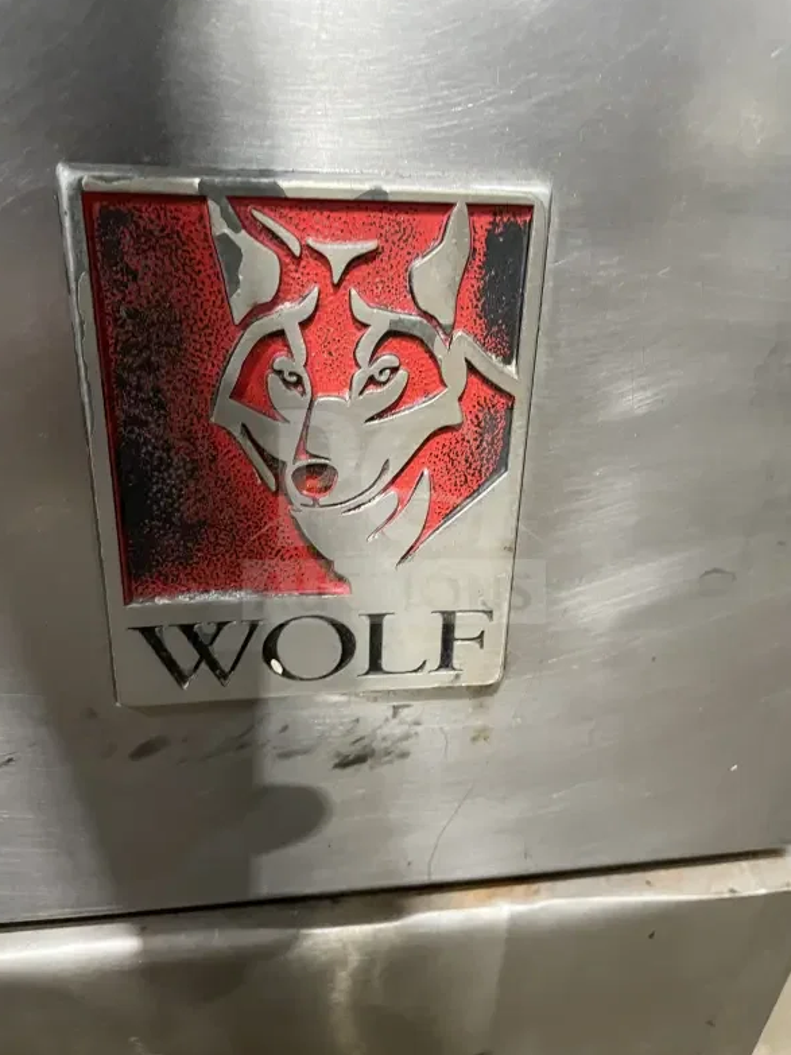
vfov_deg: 65.3
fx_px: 823
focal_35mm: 27
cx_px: 393
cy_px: 517
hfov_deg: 51.3
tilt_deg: -24.6
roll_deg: -1.7
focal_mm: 4.2
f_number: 1.6
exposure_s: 1/46
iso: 500
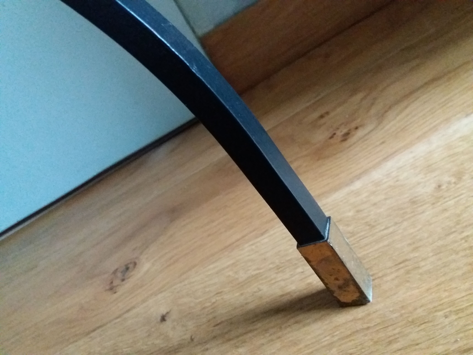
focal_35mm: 28
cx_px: 236
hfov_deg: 63.4
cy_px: 178
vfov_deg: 49.7
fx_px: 383
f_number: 1.9
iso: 1000
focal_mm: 3.7
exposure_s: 1/17
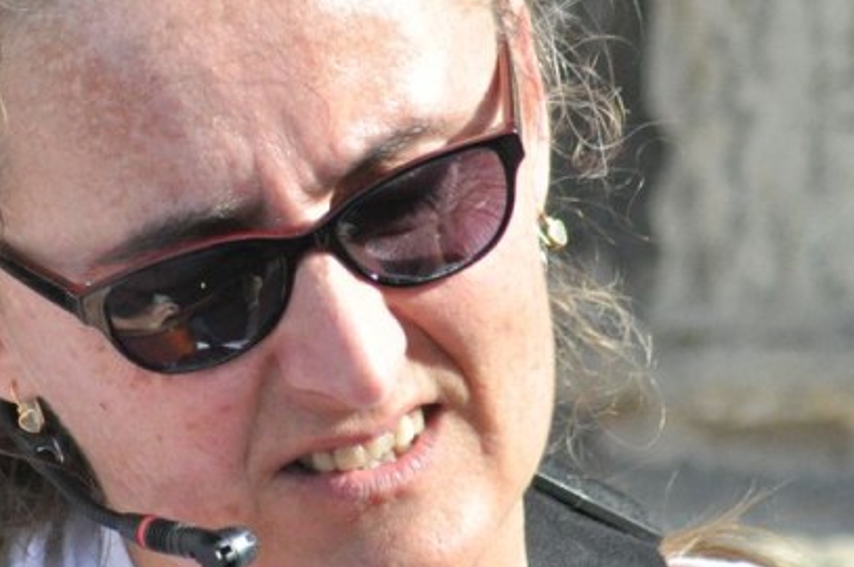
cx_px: 229
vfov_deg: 1.2
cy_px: 176
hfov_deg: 1.8
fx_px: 26811
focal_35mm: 1132
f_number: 6.3
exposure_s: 1/2500
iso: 1600
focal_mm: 300
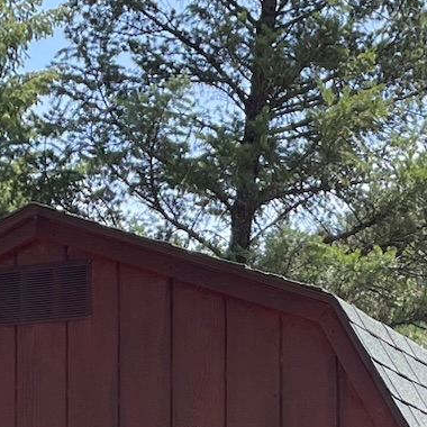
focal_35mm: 124
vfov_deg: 13.1
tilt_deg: +1.2
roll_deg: +0.7
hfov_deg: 14.0
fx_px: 1731
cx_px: 373
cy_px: 696
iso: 32
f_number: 1.6
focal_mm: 4.2
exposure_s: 1/1135
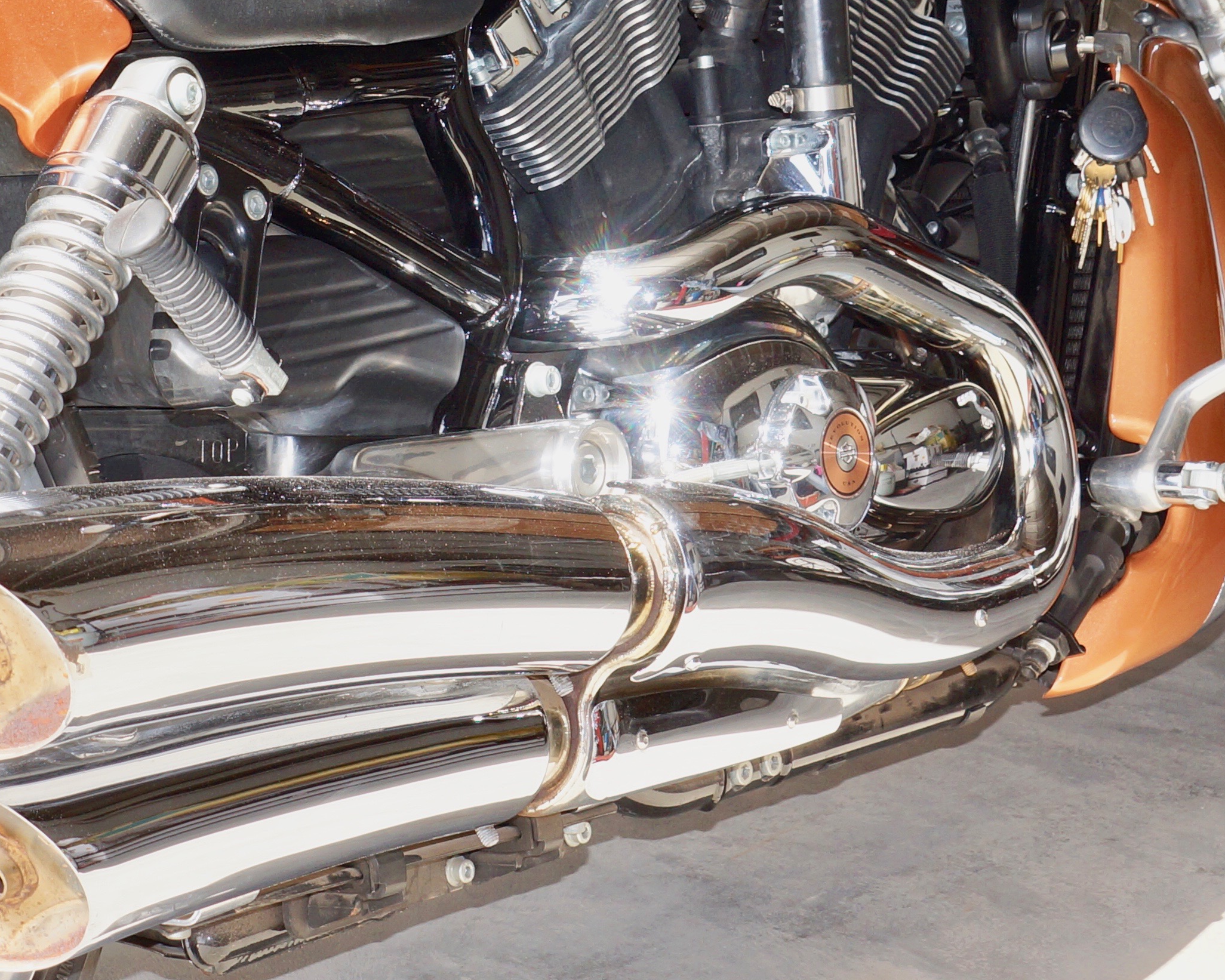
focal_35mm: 107
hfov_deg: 17.8
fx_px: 3880
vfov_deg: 14.3
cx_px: 239
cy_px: 141
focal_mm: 26
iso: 100
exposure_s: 1/125
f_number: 7.1
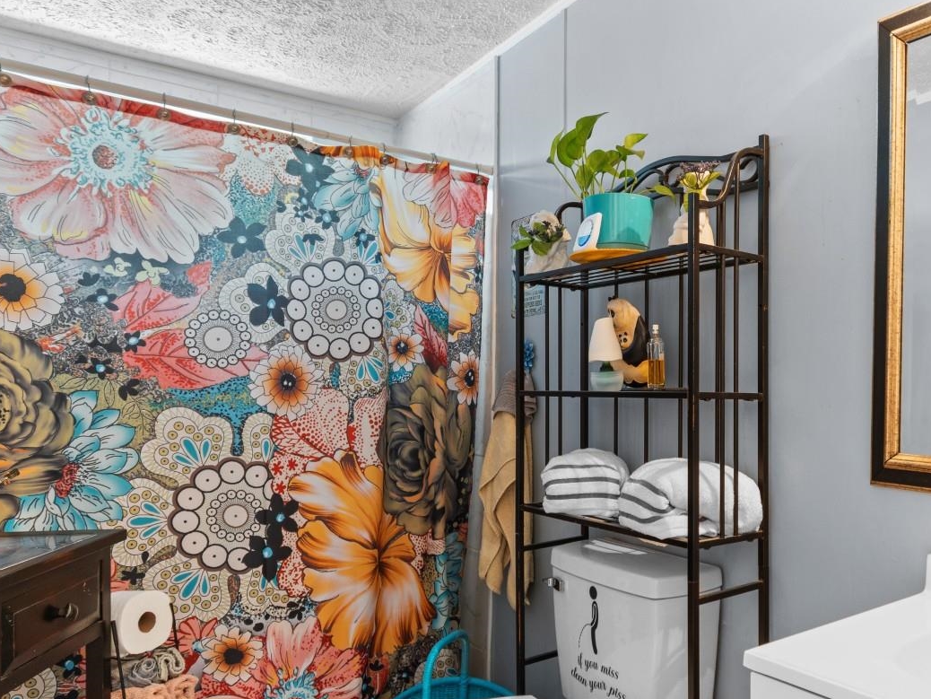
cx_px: 628
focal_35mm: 27
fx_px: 726
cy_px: 387
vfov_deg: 51.3
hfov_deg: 63.5
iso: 100
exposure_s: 1.3
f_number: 4.8
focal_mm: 12
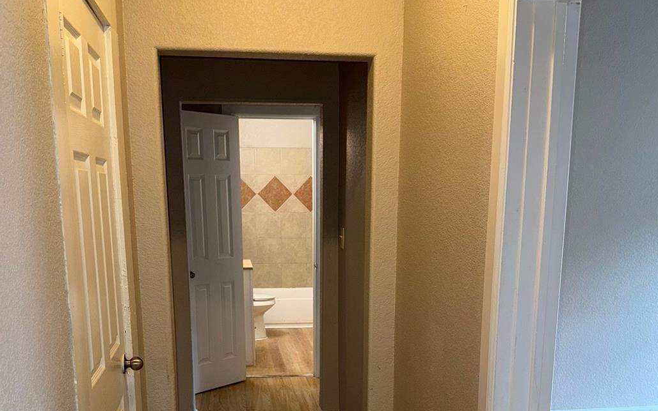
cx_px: 307
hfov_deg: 51.5
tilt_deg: -13.7
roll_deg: +0.1
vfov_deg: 32.5
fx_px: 682
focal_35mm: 38
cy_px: 342
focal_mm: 6.76
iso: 64
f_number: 1.78
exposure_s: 1/30
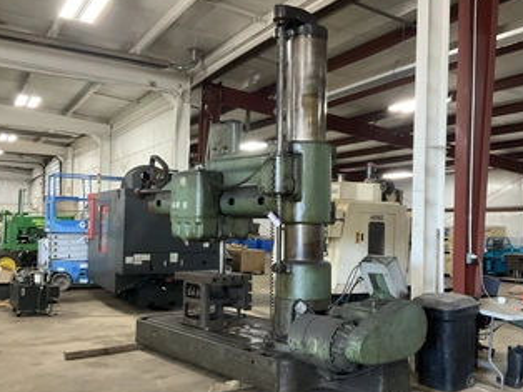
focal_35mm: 37
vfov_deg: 38.6
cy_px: 214
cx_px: 288
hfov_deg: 50.1
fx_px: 559
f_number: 1.8
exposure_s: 1/60
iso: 250
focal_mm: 3
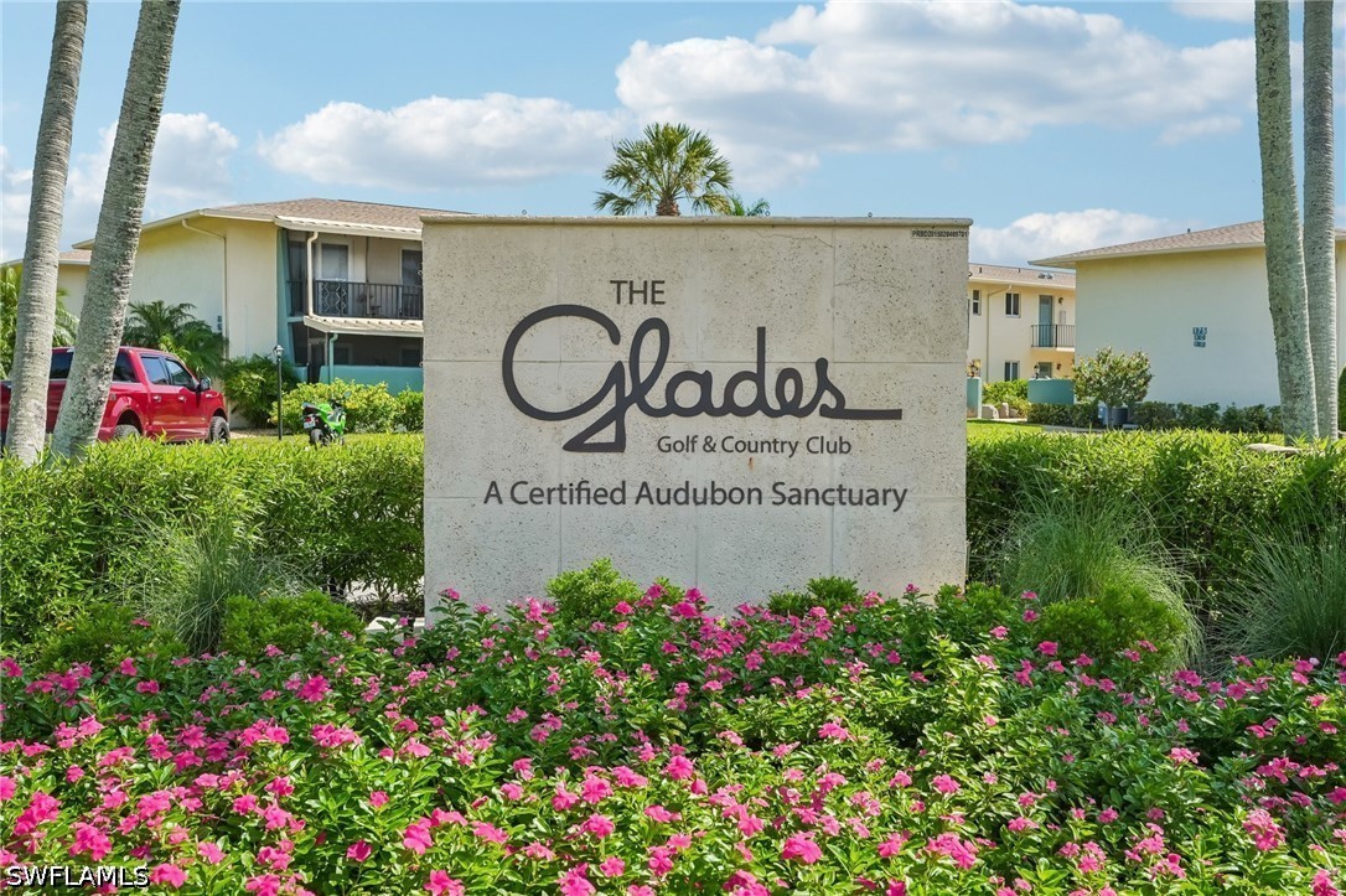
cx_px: 673
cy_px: 448
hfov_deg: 54.5
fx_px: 1308
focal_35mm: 35
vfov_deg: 37.8
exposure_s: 1/640
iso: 400
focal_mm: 35
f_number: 8
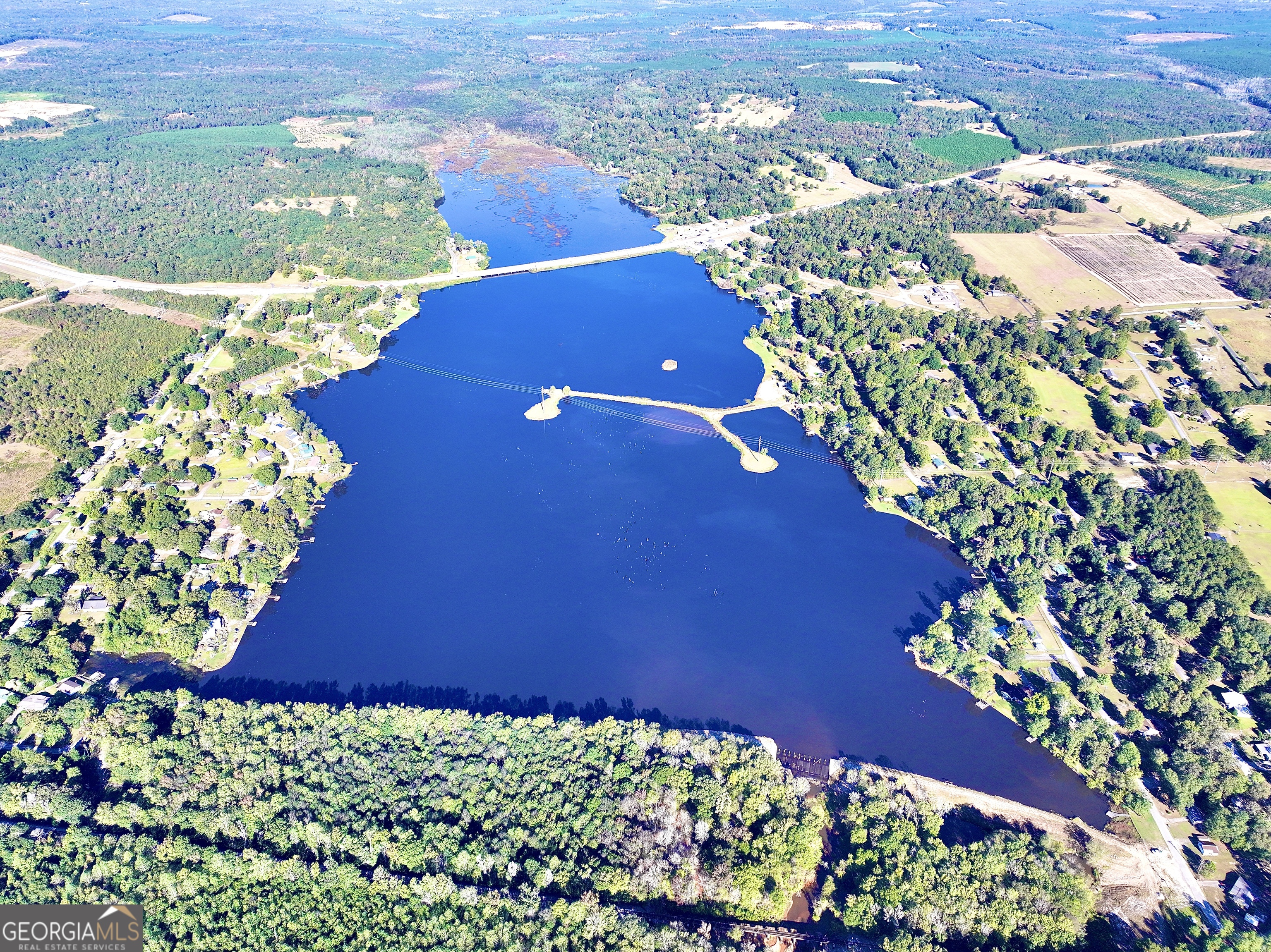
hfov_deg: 71.6
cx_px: 636
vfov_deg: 56.8
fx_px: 881
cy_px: 476
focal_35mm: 24
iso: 100
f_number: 2.8
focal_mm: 12.29
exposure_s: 1/640
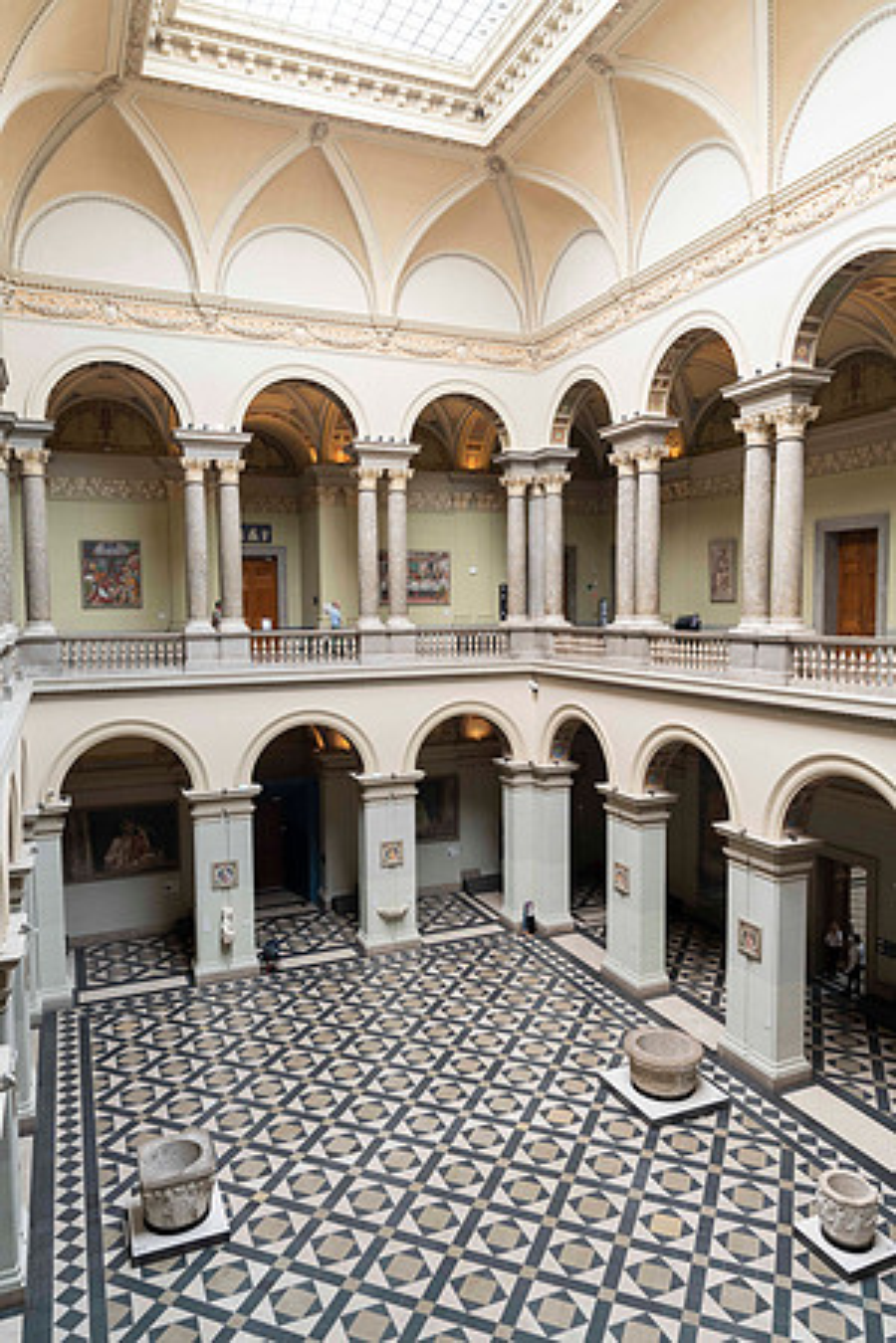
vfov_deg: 73.7
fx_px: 896
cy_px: 672
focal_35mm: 24
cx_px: 448
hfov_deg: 53.1
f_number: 4
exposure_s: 1/50
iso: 400
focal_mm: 24
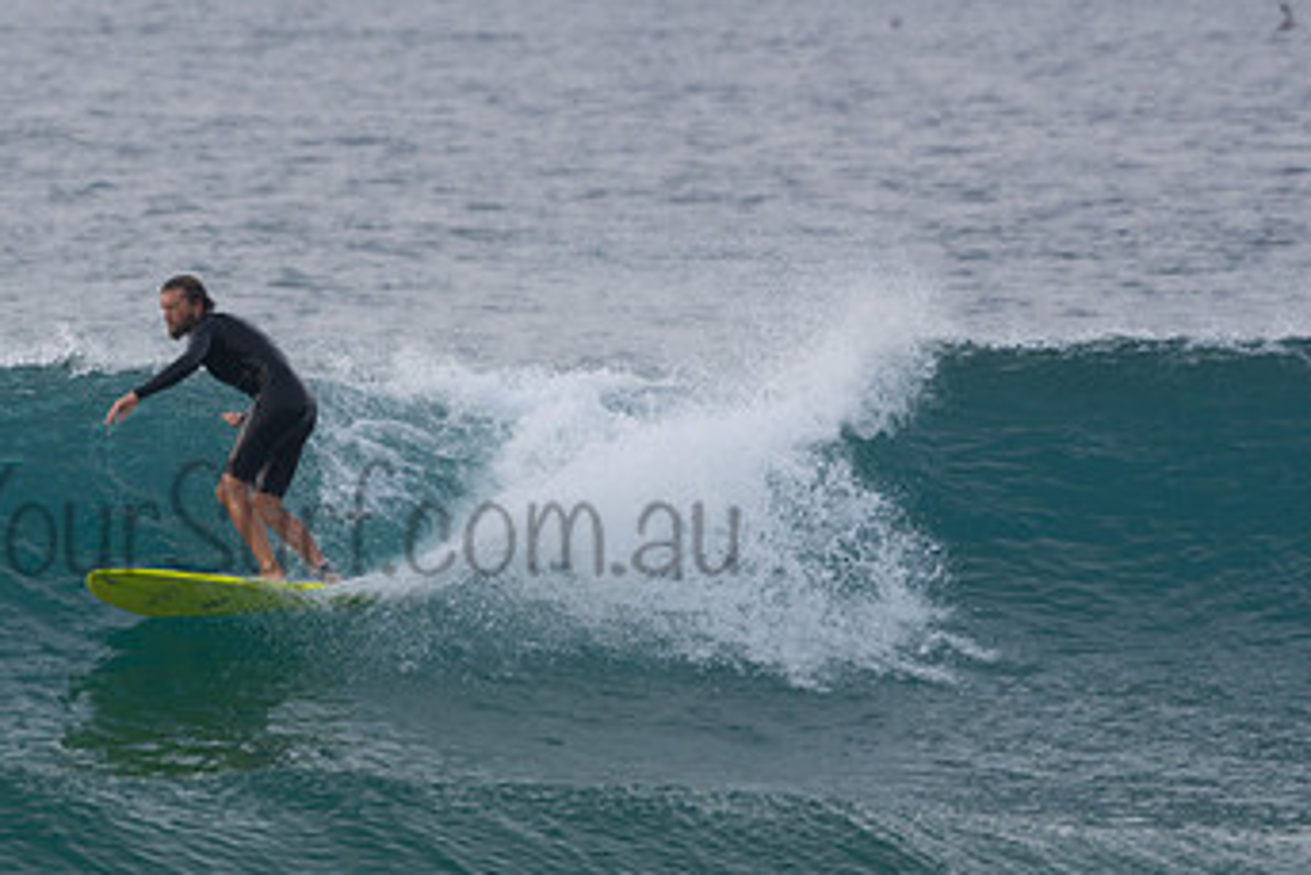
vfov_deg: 1.7
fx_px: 29545
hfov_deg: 2.5
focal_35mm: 811
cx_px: 336
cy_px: 487
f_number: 5.6
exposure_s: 1/1250
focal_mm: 320
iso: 500
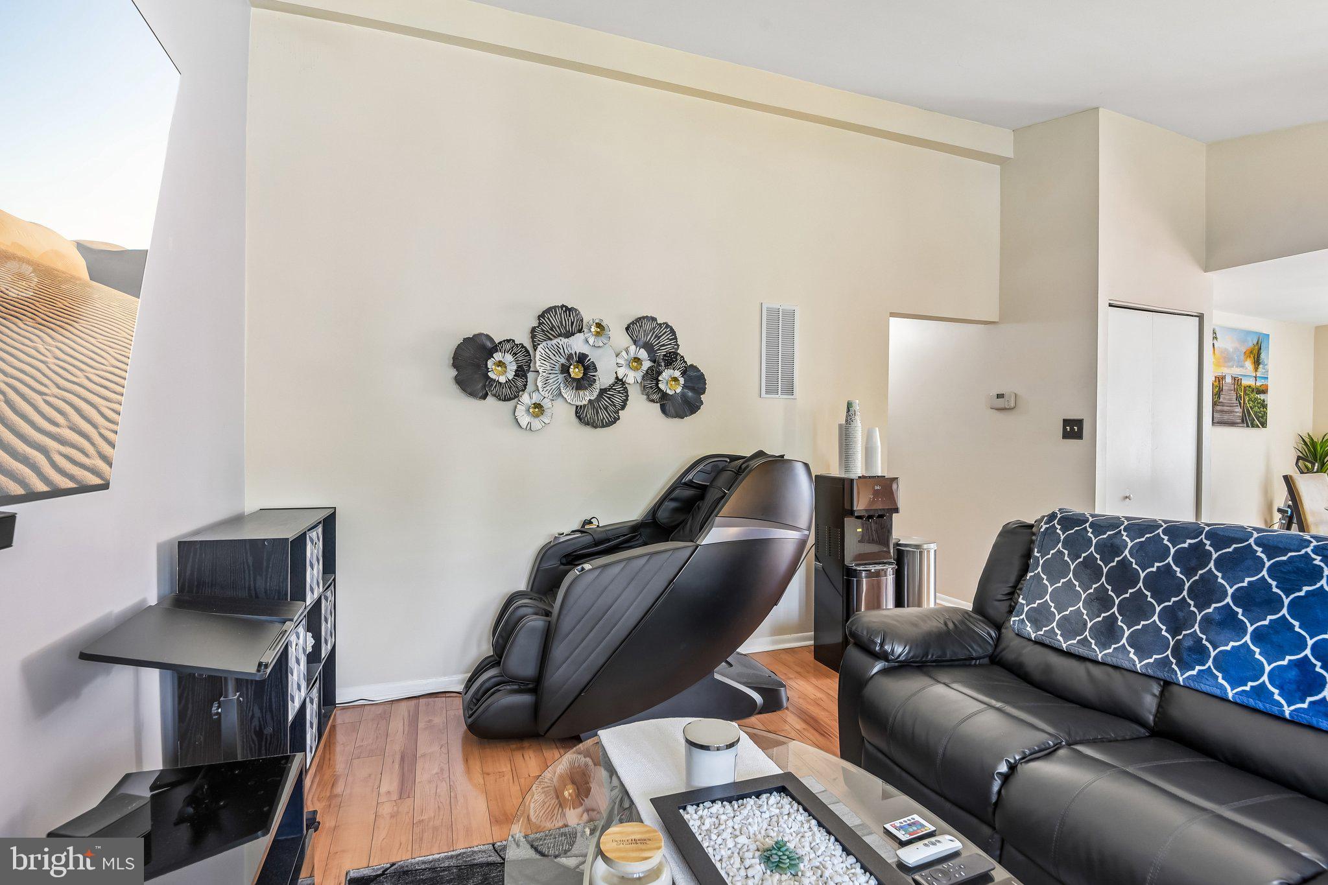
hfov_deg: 96.7
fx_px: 590
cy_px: 442
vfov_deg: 73.7
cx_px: 664
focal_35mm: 16
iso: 400
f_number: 8
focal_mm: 16
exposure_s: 1/8
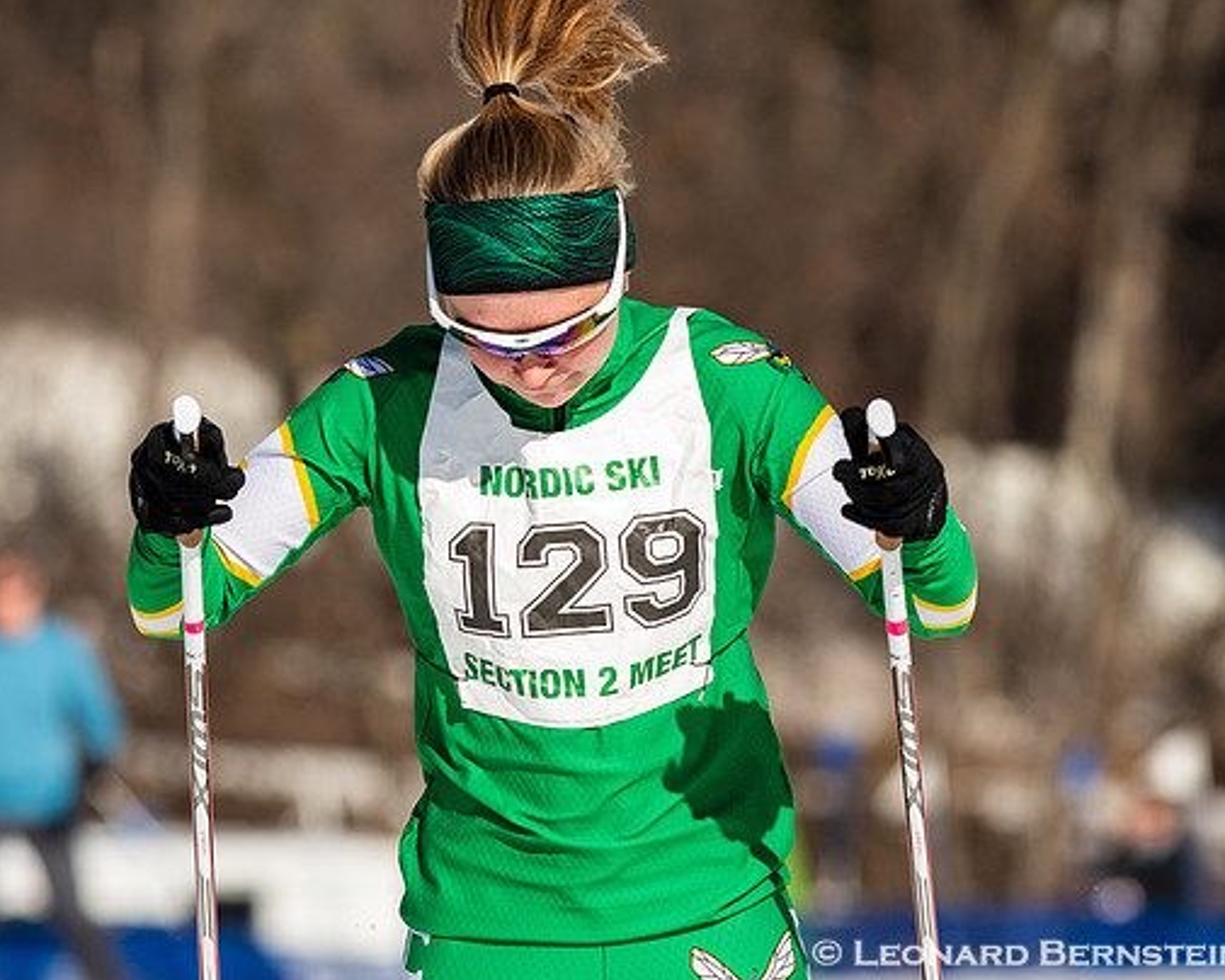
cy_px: 463
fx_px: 20484
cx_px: 521
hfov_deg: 3.4
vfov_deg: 2.7
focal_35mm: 565
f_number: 7.1
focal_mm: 300
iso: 400
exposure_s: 1/2000
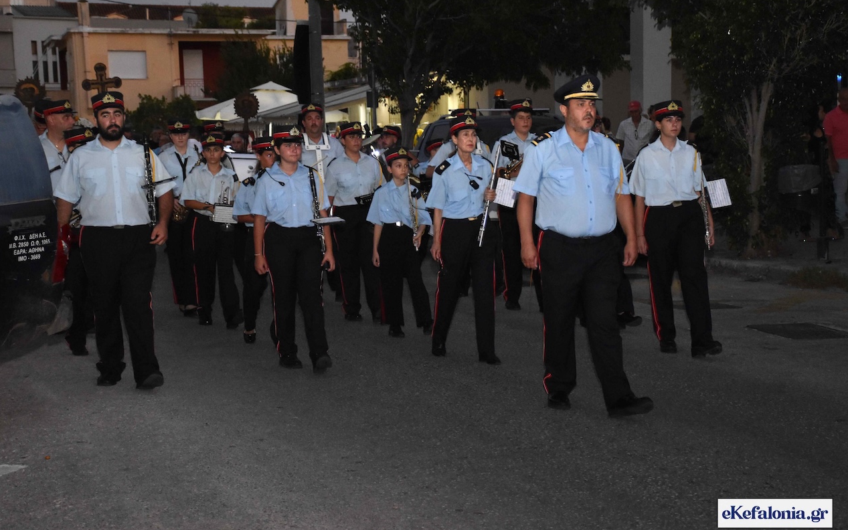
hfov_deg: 29.6
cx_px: 425
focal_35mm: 70
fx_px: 1607
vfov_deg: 18.7
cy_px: 257
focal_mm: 45
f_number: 4.5
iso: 3200
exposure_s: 1/125
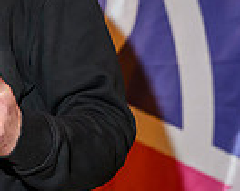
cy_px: -20
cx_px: -229
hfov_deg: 4.1
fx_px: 3310
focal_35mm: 467
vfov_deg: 3.3
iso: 3200
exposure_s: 1/125
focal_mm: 97
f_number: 4
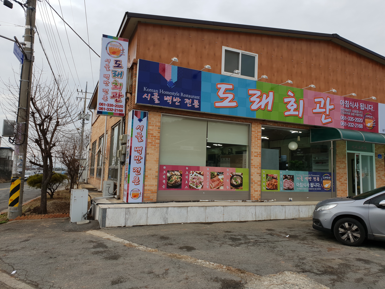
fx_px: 289
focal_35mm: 26
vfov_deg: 53.1
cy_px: 144
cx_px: 192
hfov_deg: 67.3
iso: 50
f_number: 2.4
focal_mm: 4.3
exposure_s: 1/453
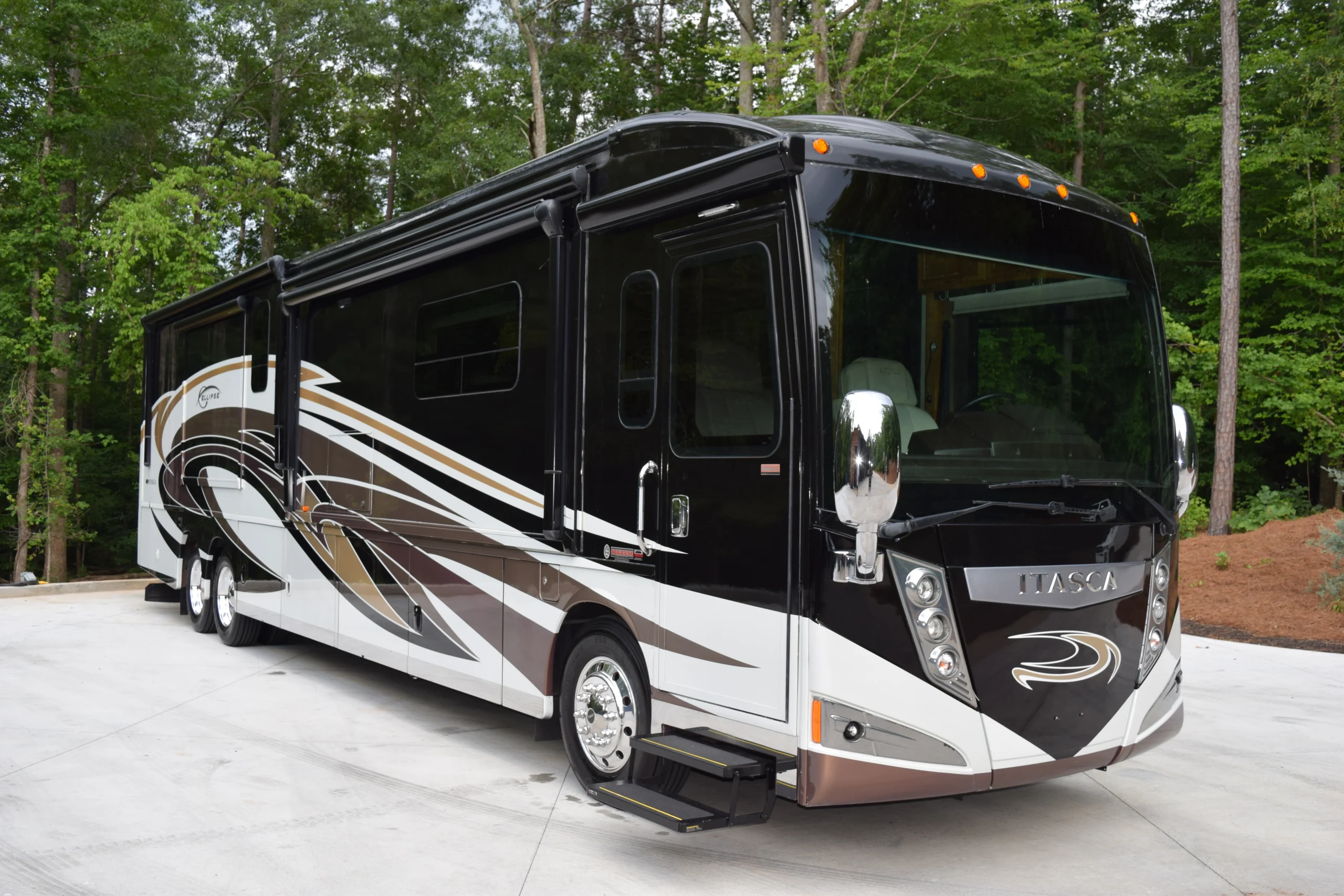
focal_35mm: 33
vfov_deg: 40.0
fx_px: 1232
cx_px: 672
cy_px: 448
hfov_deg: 57.2
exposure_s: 1/125
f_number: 5.6
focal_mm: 22
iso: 280
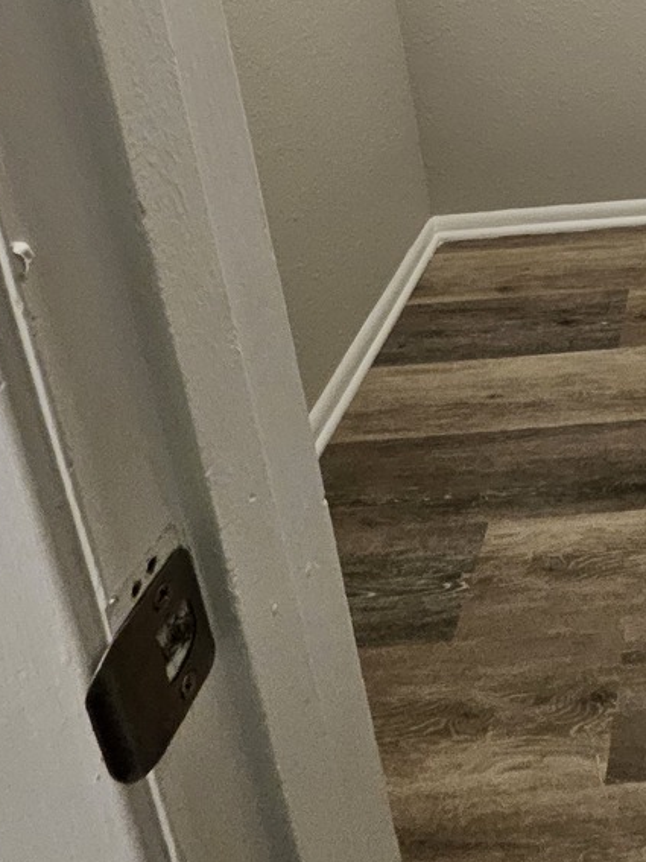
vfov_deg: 42.4
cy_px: -103
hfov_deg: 35.2
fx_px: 821
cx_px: 749
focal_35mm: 33
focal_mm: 1.74
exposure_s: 1/30
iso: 320
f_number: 2.2
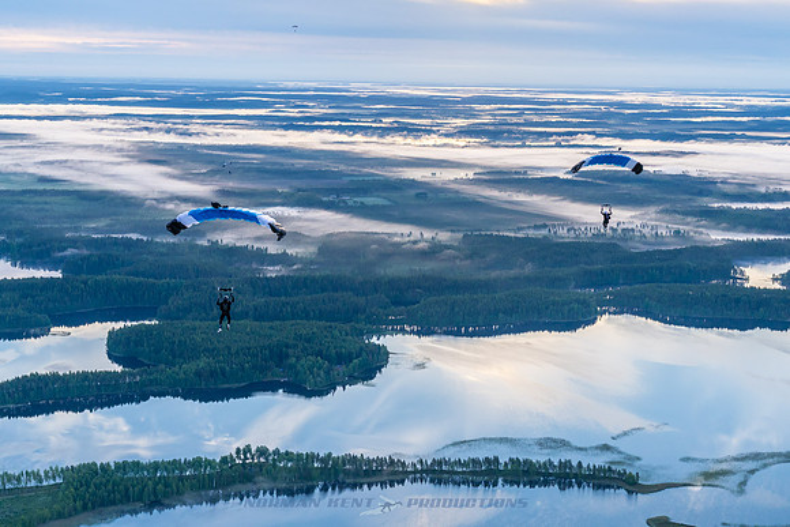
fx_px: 1162
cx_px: 429
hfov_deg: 37.5
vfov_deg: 25.5
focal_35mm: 53
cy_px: 260
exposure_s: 1/2000
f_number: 4.5
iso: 1000
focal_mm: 46
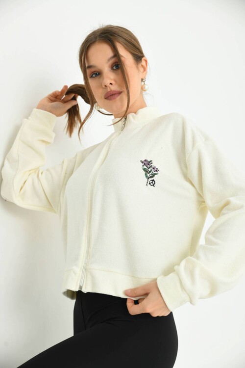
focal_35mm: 56
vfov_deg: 35.6
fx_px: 572
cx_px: 122
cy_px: 184
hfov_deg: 24.2
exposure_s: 1/125
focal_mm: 56
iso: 160
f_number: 5.6
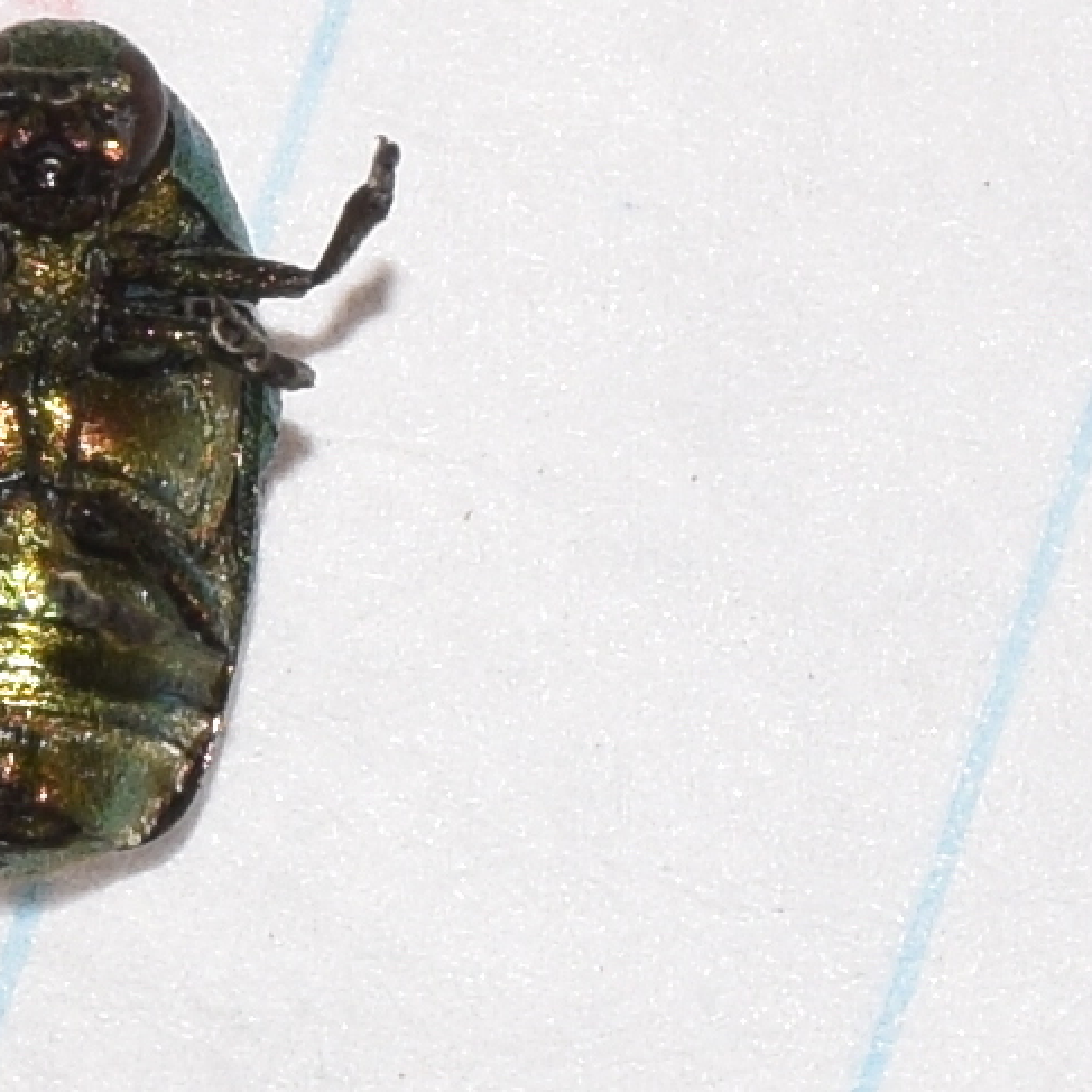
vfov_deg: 5.0
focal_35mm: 352
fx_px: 12563
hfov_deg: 5.0
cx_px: 78
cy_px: 413
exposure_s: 1/160
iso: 200
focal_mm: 140
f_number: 13
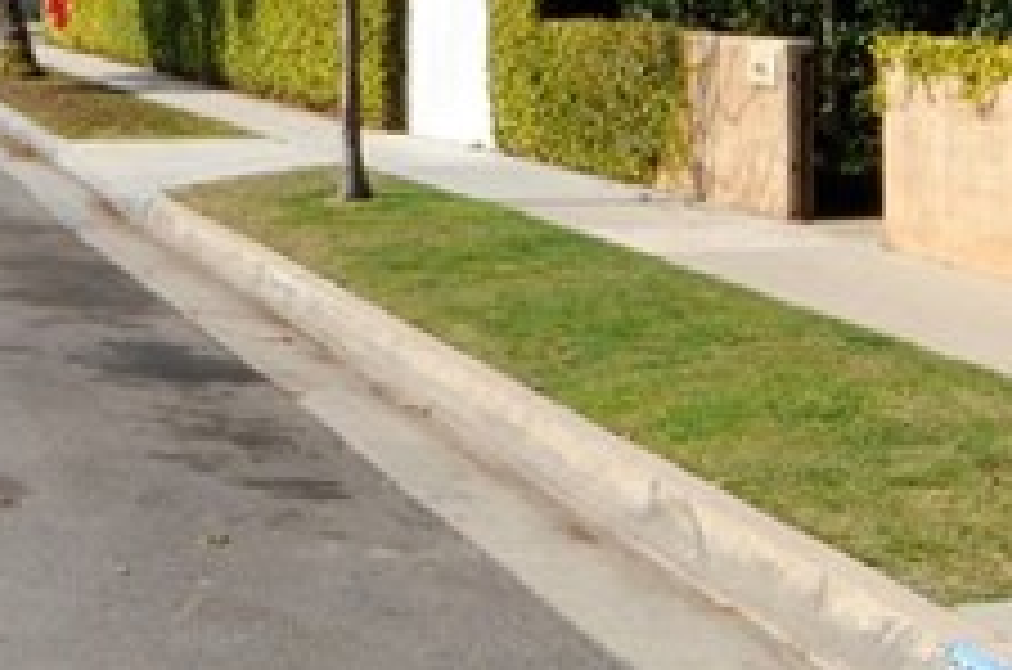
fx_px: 2300
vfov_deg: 15.8
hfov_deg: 24.6
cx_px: 274
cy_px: -166
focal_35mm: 82
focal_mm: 12
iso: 200
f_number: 22
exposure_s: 1/40
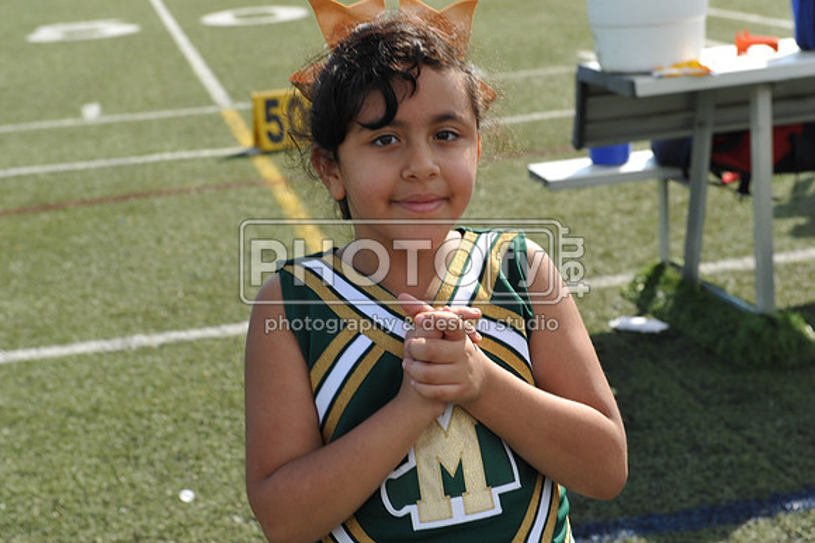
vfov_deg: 19.4
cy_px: 272
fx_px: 1584
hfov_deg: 28.9
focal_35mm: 70
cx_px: 408
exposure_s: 1/200
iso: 200
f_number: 8
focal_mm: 70
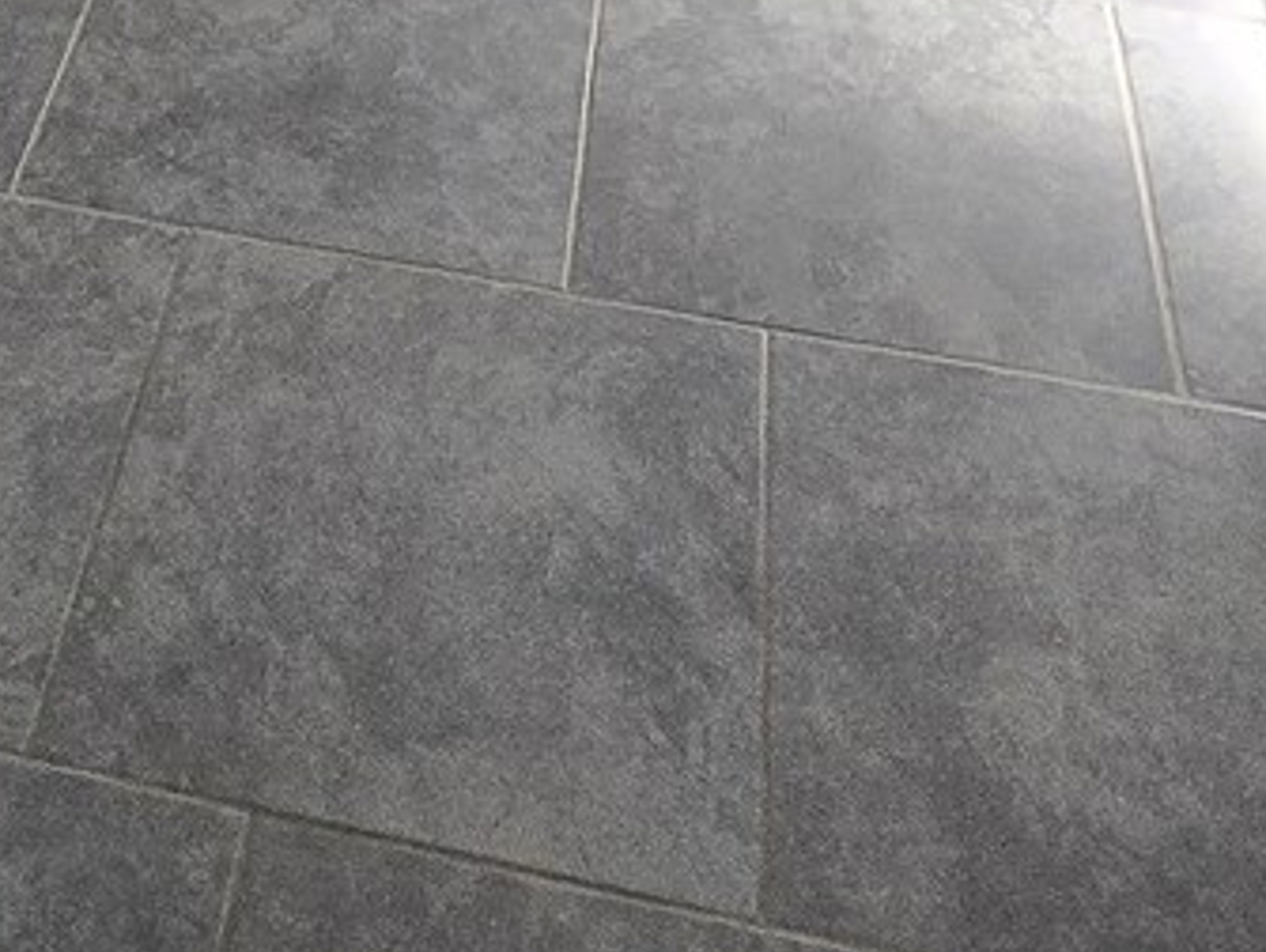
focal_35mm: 62
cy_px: -1258
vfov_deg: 15.2
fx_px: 2270
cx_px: 193
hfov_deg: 30.2
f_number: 2.2
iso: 250
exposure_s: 1/359
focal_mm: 2.2
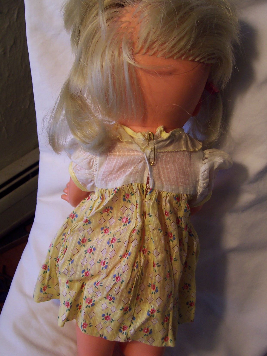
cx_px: 134
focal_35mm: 37
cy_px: 178
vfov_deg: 50.1
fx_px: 381
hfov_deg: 38.7
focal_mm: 5.6
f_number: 2.8
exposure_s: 1/60
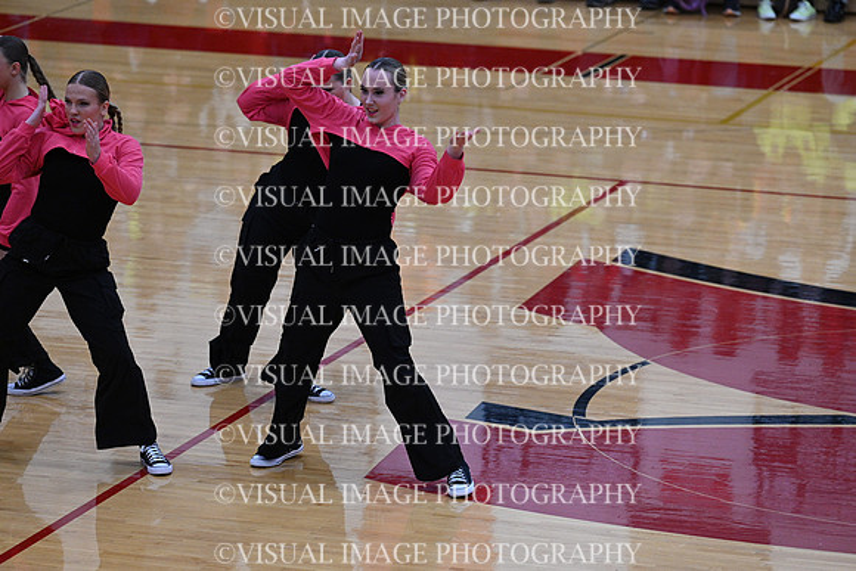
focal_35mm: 180
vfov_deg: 7.6
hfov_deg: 11.4
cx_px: 428
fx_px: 4281
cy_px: 286
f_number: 4
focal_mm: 180
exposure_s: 1/400
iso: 4000
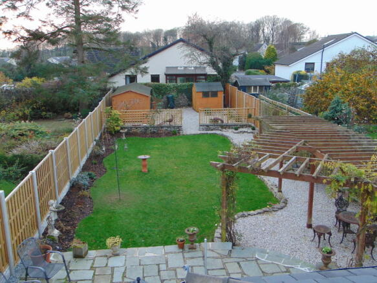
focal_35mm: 33
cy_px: 142
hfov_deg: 55.4
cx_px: 188
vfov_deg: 42.9
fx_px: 359
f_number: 3.2
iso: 100
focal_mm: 5.8
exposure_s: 1/30
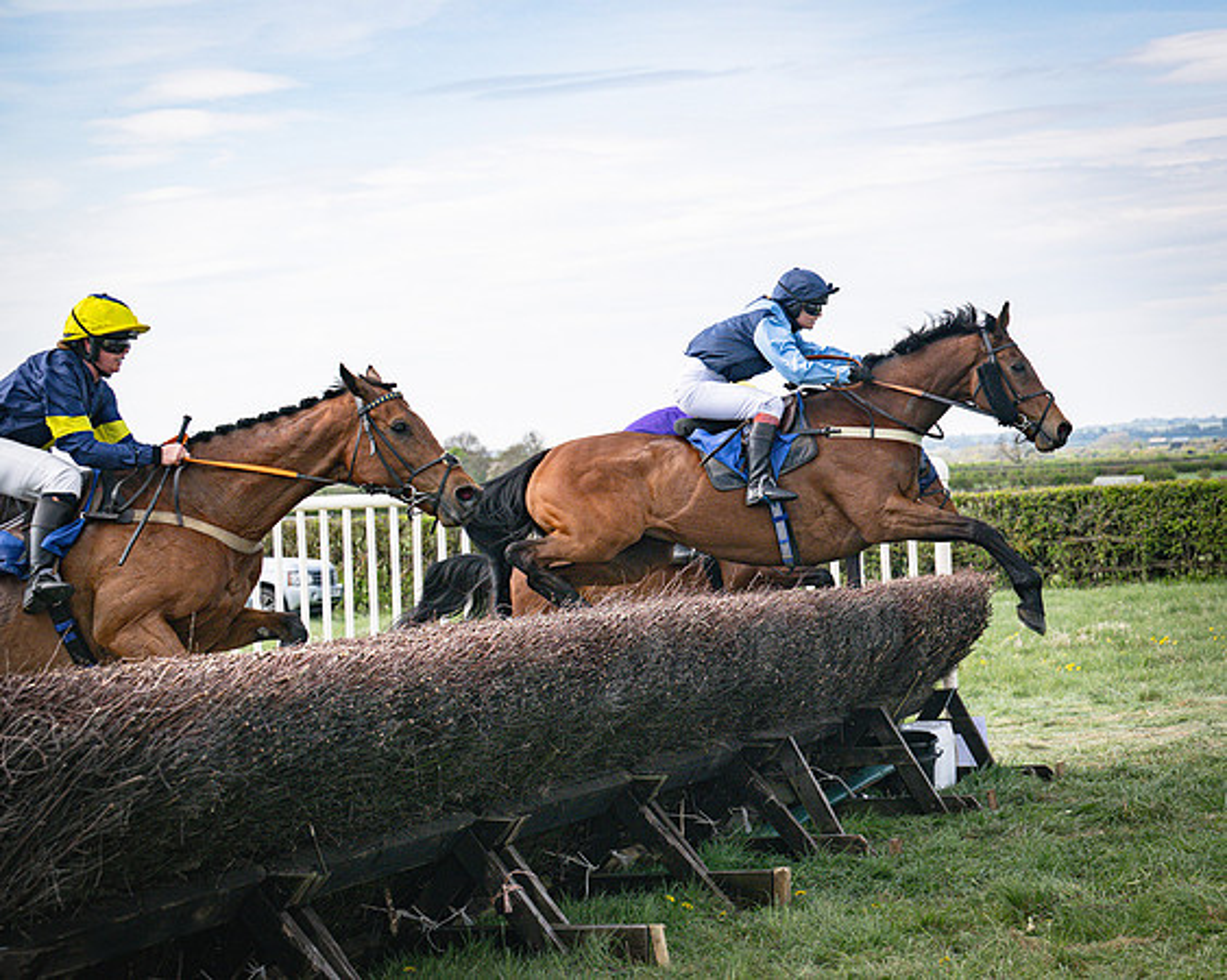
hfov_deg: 20.9
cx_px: 850
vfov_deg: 16.8
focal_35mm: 91
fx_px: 3310
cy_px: 414
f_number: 5
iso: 400
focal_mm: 70
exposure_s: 1/3200
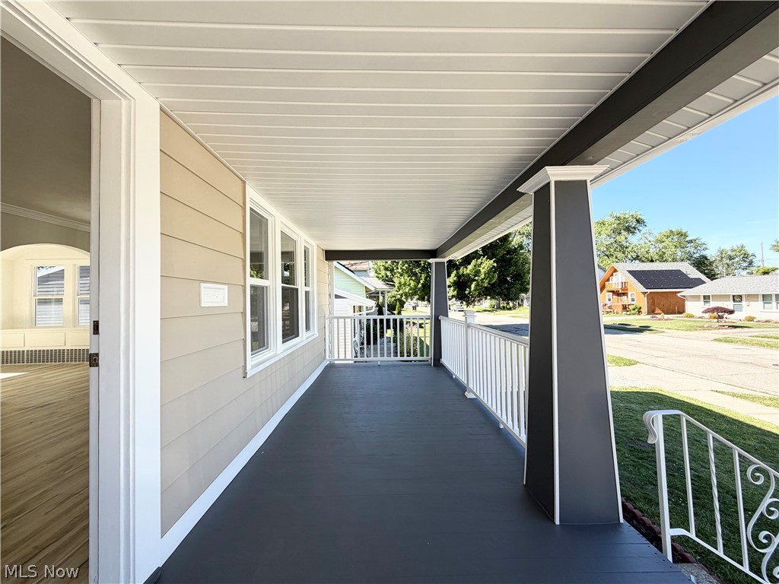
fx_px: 315
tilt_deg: +1.5
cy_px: 292
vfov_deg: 85.7
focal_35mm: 14
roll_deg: +1.2
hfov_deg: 102.1
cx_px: 390
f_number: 2.2
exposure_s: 1/502
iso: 50
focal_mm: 2.22
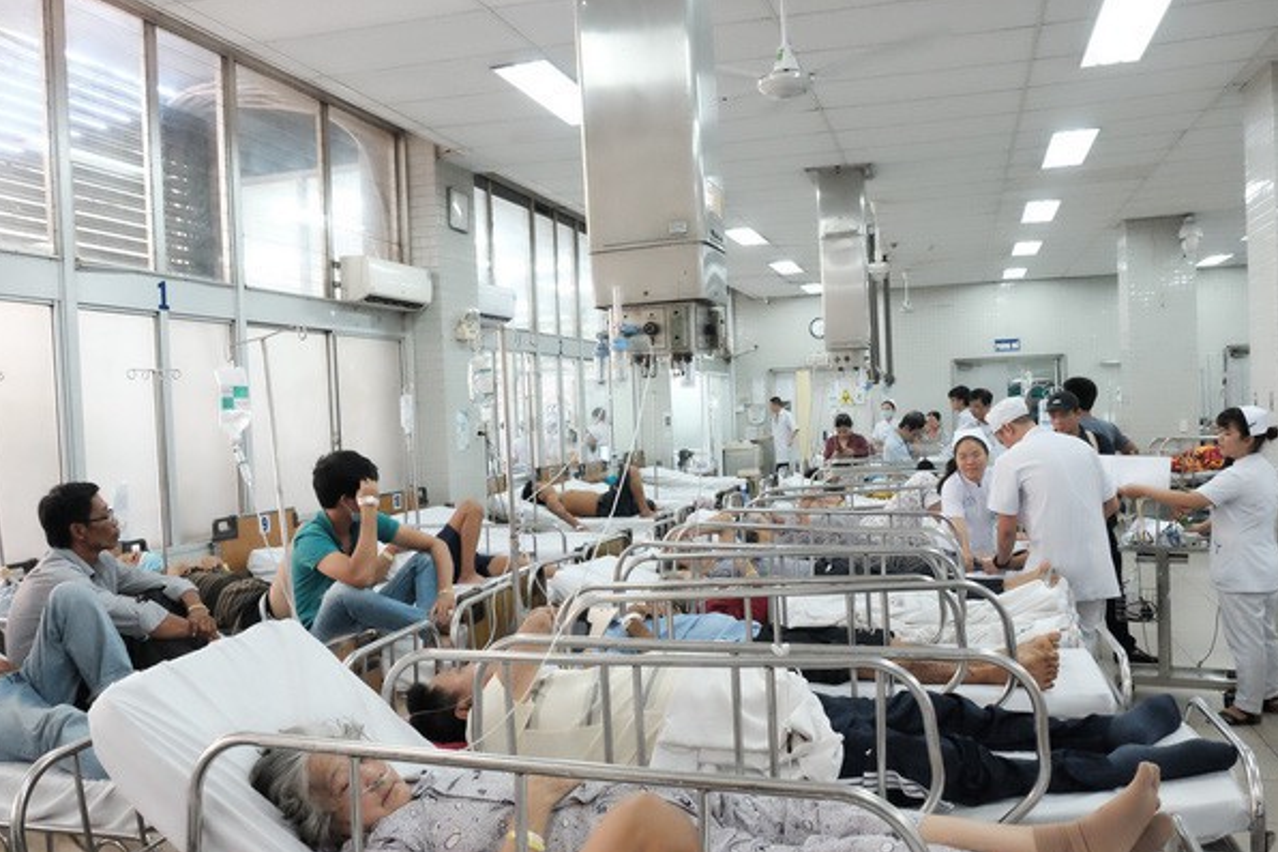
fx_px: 1100
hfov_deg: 60.2
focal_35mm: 31
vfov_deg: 42.3
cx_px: 592
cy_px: 464
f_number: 5.6
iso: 6400
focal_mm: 18.5
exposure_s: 1/125
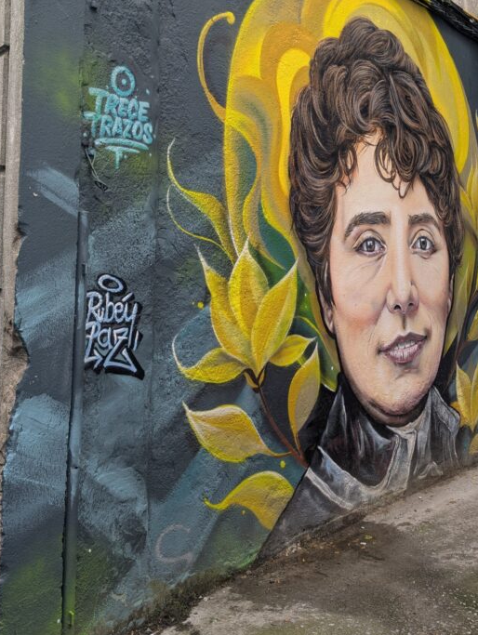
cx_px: 317
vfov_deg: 50.8
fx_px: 661
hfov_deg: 39.3
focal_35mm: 36
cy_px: 236
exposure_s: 1/221
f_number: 1.85
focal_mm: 6.81
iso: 43
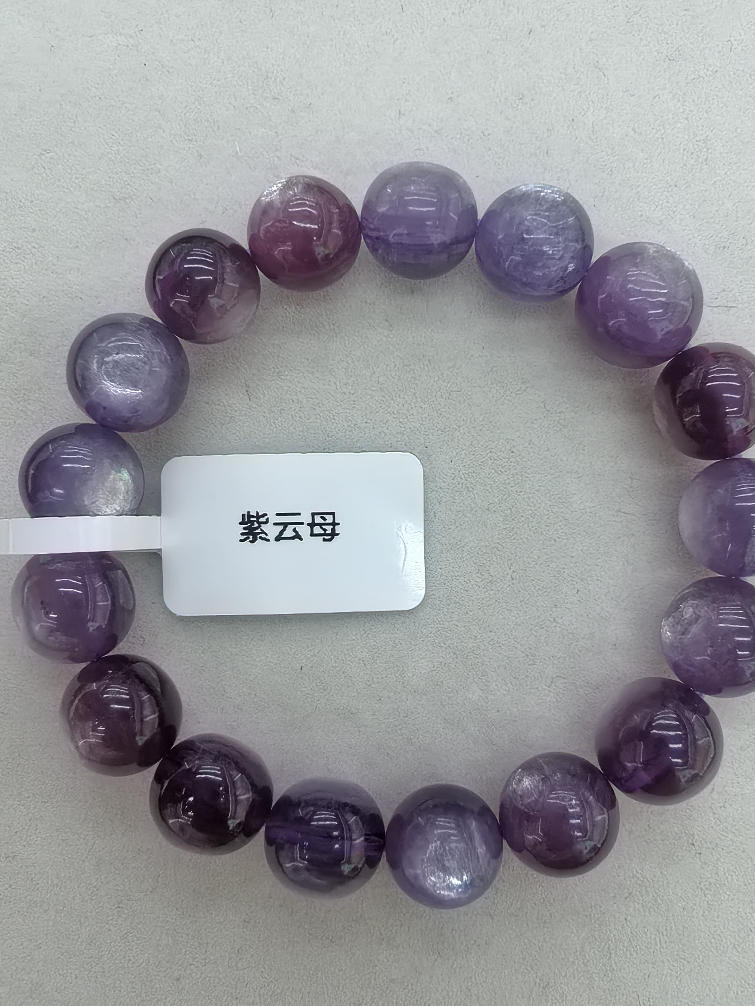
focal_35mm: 31
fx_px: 901
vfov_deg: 58.3
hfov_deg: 45.4
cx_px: 403
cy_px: 507
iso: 80
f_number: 2.2
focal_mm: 1.68
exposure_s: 1/100
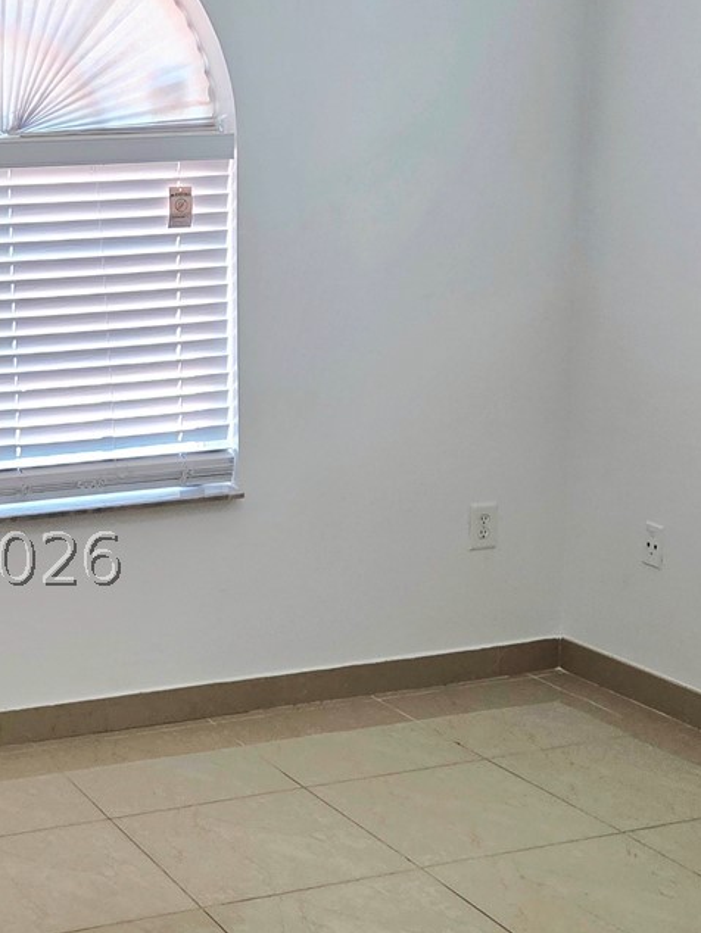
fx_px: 1565
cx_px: 34
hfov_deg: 24.3
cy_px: 559
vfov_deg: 33.1
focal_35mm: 58
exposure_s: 1/120
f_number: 1.8
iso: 100
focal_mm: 5.4
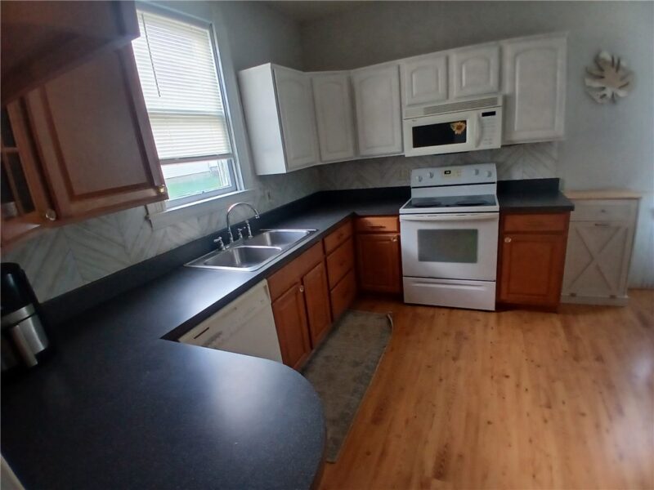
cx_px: 327
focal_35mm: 17
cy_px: 245
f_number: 2.2
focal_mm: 1.4
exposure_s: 1/30
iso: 100
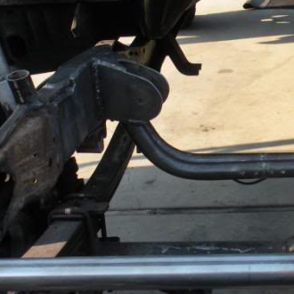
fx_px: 721
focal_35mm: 75
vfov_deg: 23.0
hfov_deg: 22.7
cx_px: 239
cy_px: 129
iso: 64
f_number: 3.5
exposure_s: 1/130
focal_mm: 6.3
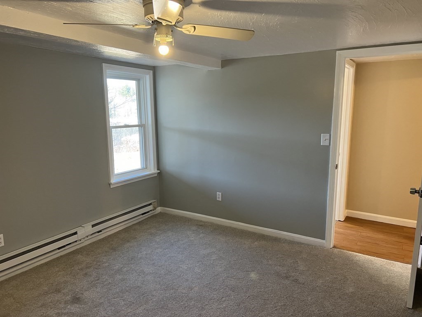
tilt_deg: -9.7
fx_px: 317
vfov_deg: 53.1
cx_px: 211
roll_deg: -0.1
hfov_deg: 67.3
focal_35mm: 26
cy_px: 158
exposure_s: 1/60
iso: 125
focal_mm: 5.7
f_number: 1.5
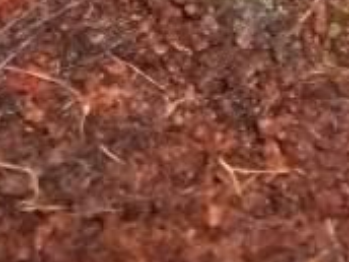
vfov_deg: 6.9
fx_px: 1986
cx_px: 883
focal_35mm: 197
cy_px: -502
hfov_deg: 8.9
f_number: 3.3
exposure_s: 1/30
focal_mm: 5.9
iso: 320
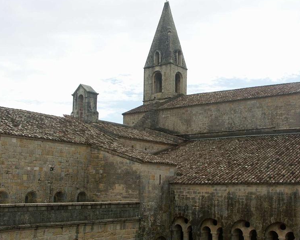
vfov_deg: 34.0
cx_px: 168
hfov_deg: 41.9
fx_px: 391
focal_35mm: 44
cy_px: 148
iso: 64
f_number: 6.3
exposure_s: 1/250
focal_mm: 8.59
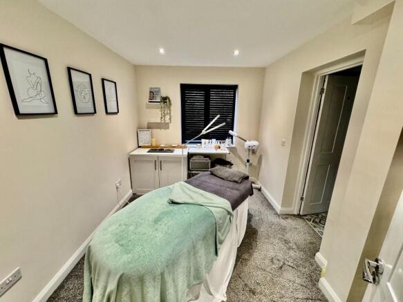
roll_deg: -0.3
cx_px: 202
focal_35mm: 14
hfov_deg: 102.1
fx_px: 163
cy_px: 151
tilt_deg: -14.6
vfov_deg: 85.7
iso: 200
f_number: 2.2
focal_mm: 2.22
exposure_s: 1/50
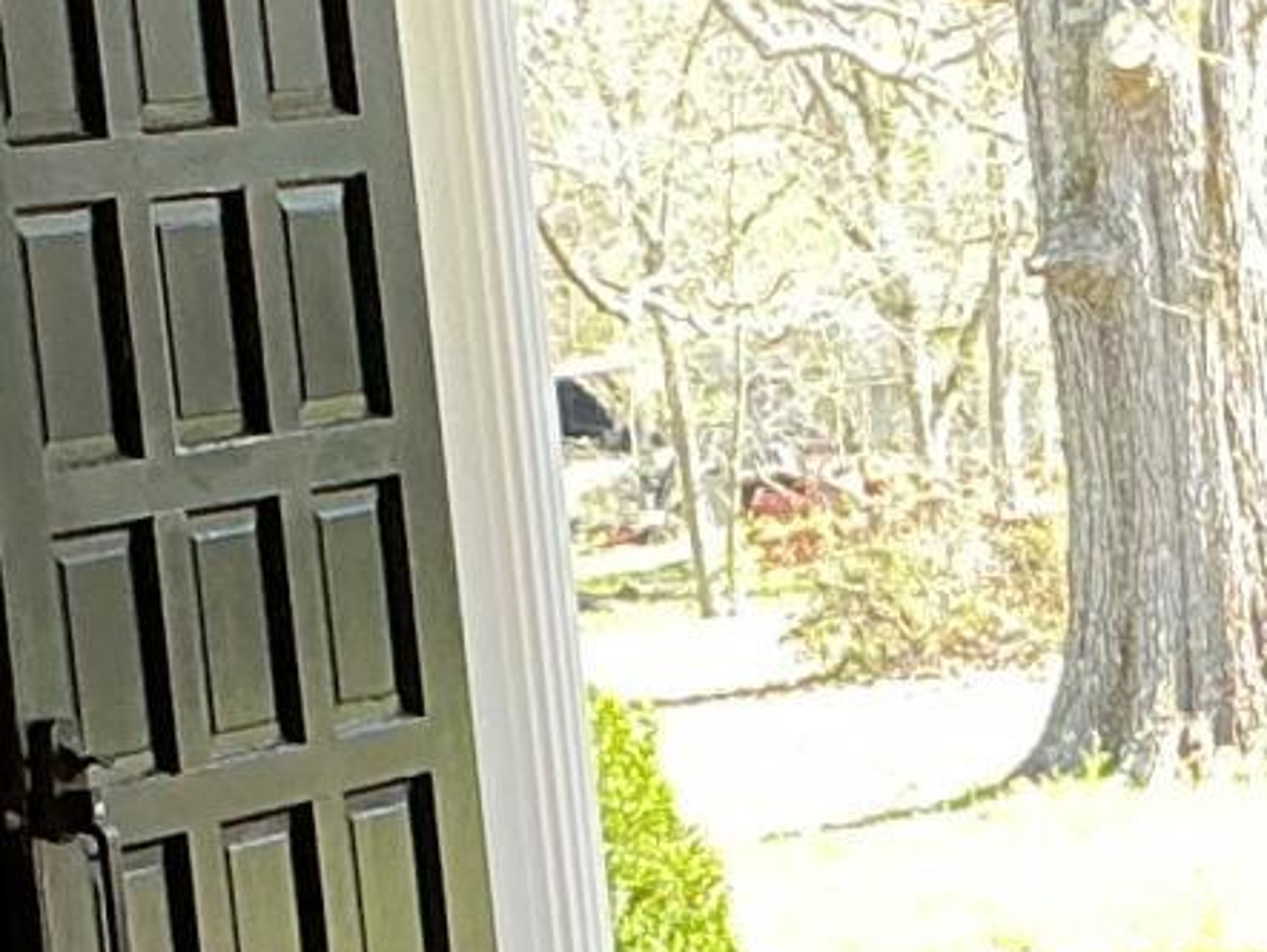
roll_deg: +4.3
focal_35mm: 190
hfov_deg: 10.3
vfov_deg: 7.8
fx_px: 6958
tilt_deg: -7.4
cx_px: 1181
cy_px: 952
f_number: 1.8
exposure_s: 1/120
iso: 64
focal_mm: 3
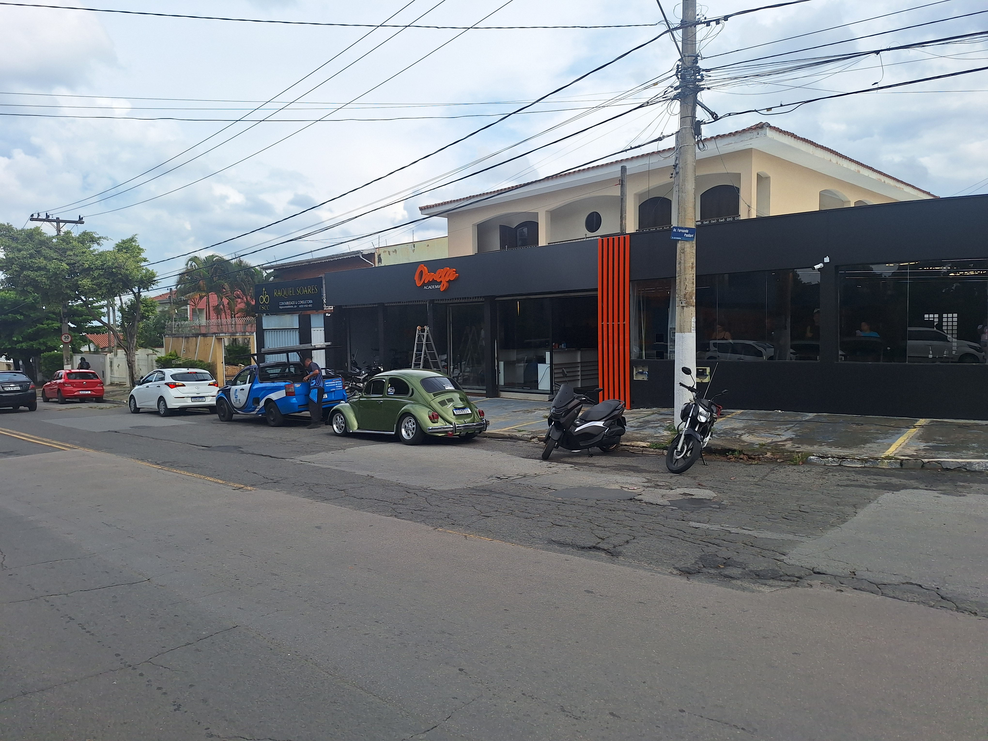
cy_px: 370
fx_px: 656
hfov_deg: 73.9
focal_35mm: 23
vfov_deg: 58.9
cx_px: 494
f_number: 1.8
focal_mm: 5.54
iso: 40
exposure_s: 1/3115
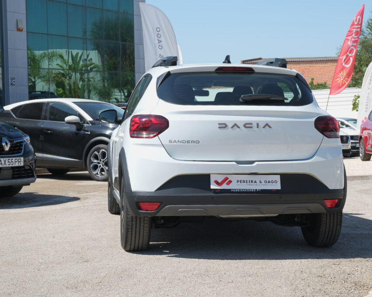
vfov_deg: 22.8
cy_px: 148
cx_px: 224
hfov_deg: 28.2
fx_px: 738
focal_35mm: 67
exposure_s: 1/200
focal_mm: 39.6
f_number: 9
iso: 160
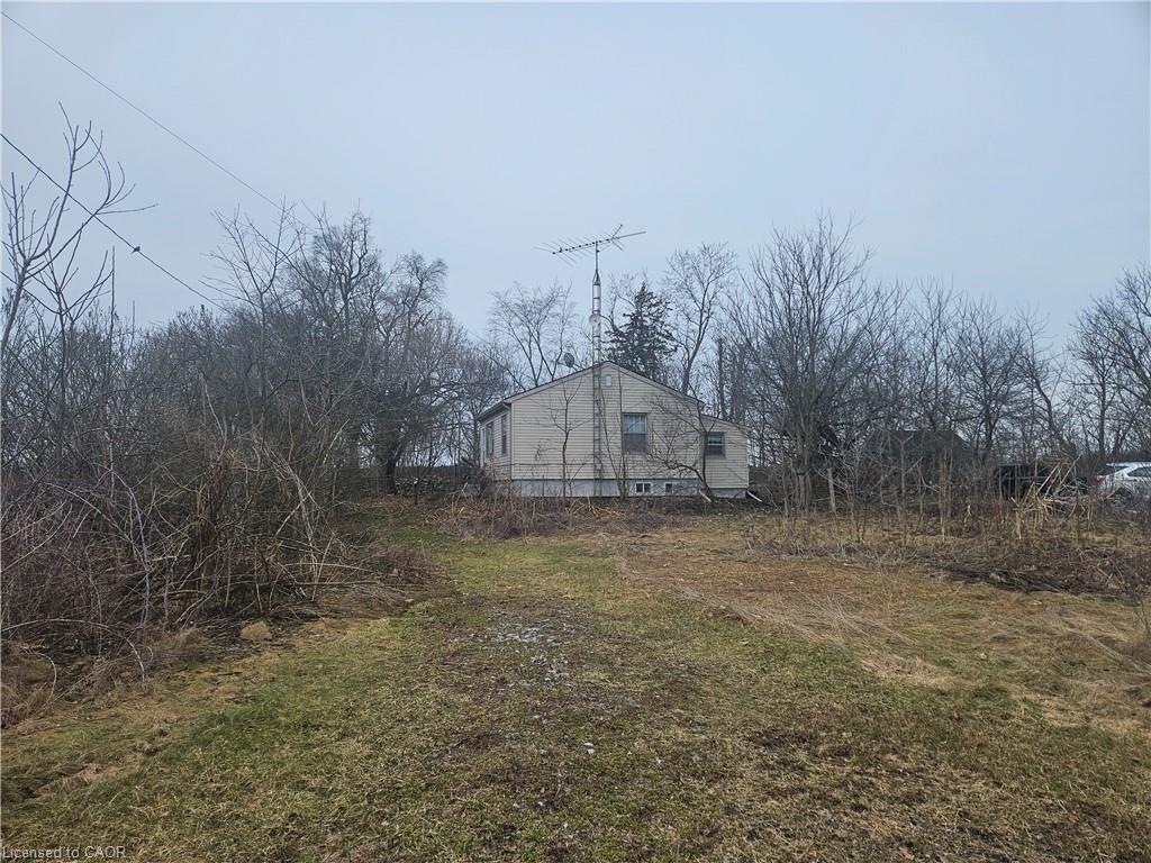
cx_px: 576
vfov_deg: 58.9
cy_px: 432
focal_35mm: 23
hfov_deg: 73.9
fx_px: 765
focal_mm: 5.4
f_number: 1.8
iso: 25
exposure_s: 1/2088
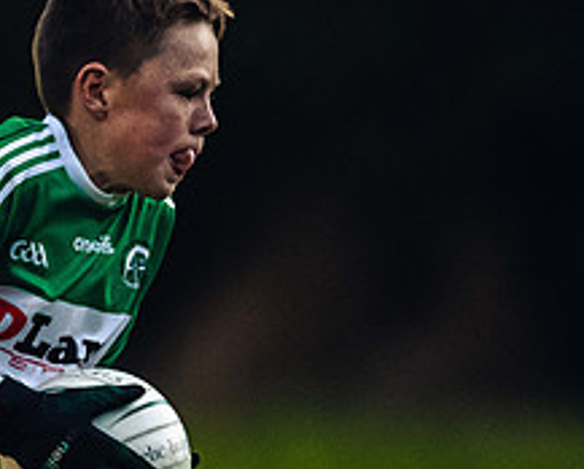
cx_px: -79
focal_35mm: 1313
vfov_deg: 1.2
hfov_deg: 1.5
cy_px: 423
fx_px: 22715
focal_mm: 400
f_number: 2.8
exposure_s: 1/500
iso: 4000
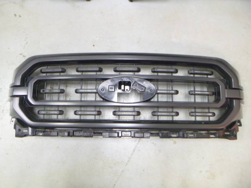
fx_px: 210
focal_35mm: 29
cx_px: 126
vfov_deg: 48.2
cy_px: 94
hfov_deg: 61.7
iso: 400
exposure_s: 1/13
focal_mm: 5.2
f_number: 4.1
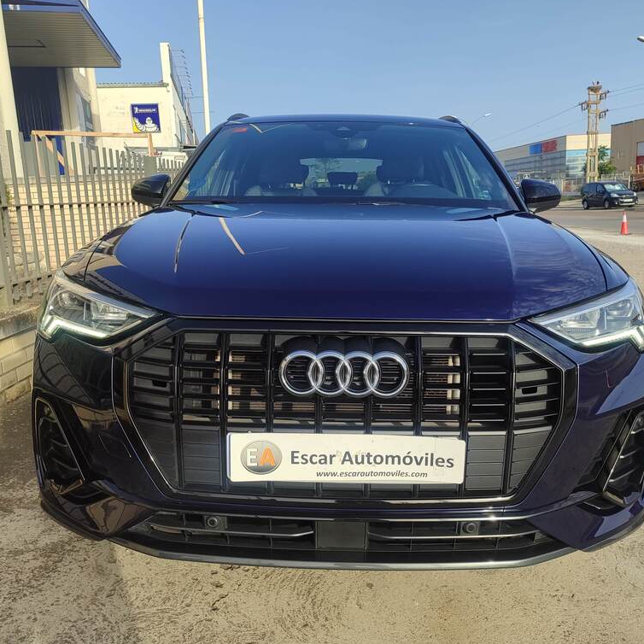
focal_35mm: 30
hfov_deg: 54.0
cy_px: 320
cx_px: 329
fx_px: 631
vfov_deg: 54.0
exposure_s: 1/625
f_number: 1.89
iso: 50
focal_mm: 5.95
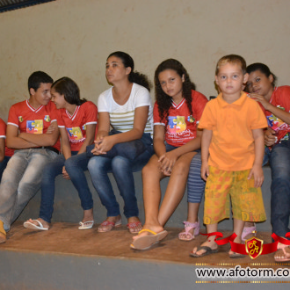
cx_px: 101
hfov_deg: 31.4
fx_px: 512
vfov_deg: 31.6
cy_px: 145
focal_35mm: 54
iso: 3200
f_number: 4
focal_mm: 28
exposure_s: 1/60
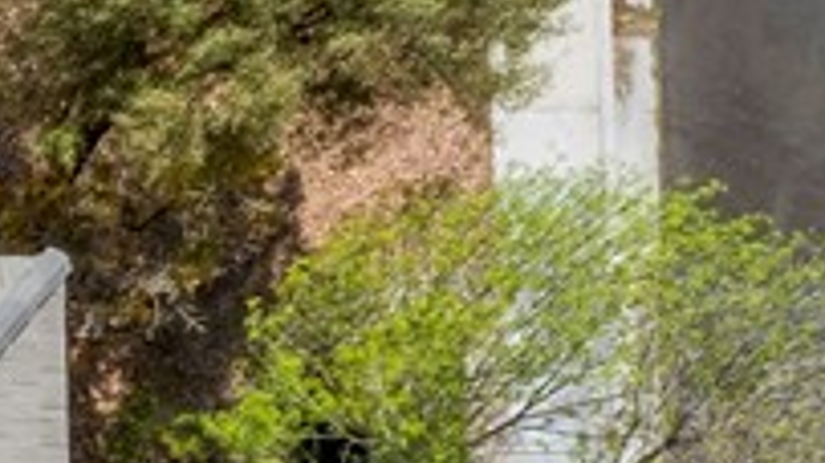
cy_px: 902
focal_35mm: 132
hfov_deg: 12.8
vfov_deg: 8.7
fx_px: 2886
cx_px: -1118
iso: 100
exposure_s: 1/320
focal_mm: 12.29
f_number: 2.8
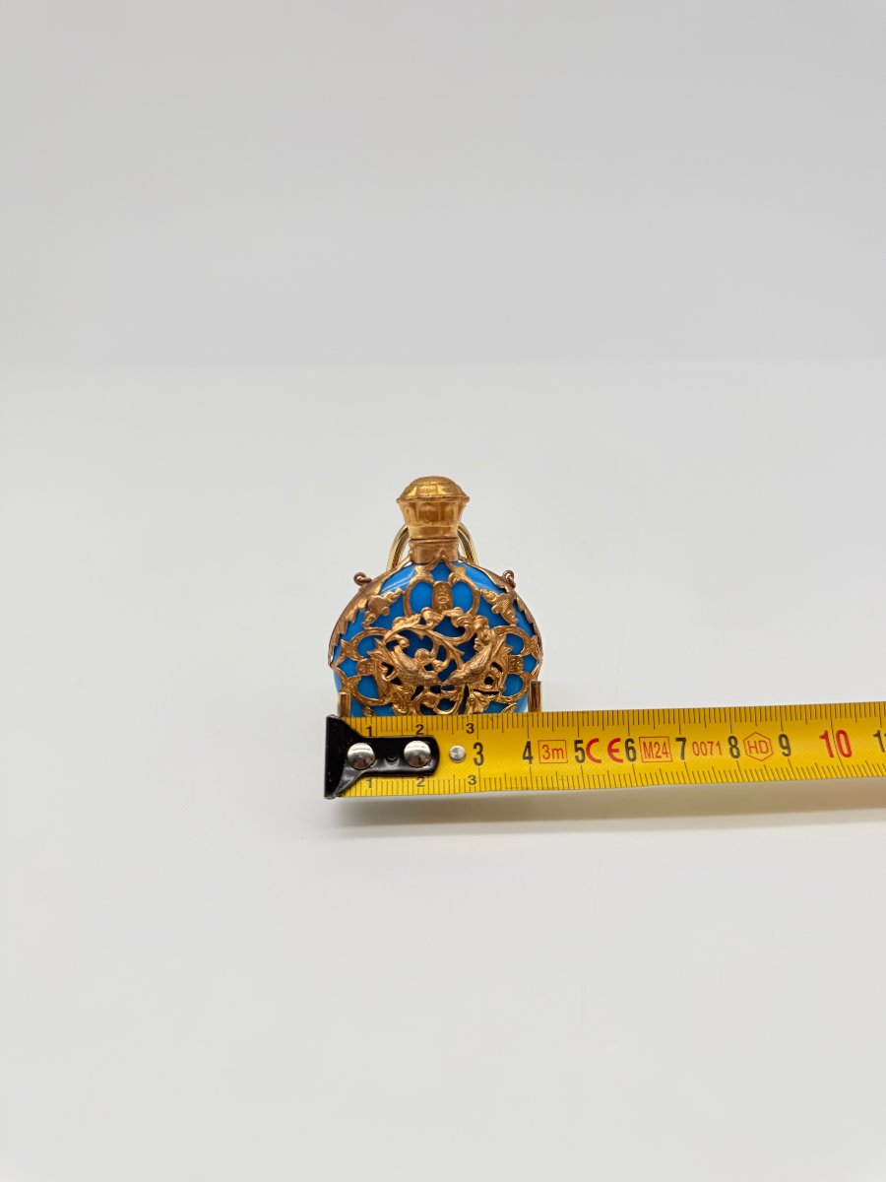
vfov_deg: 71.6
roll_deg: +1.8
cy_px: 591
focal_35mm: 24
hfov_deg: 56.8
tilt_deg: -30.0
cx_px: 443
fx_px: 819
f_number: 1.78
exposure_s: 1/1585
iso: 80
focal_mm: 6.76
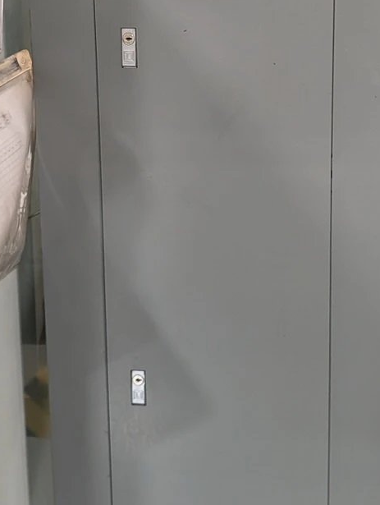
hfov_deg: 26.1
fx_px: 818
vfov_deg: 34.0
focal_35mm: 56
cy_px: 165
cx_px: 242
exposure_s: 1/101
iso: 443
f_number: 1.68
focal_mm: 6.9
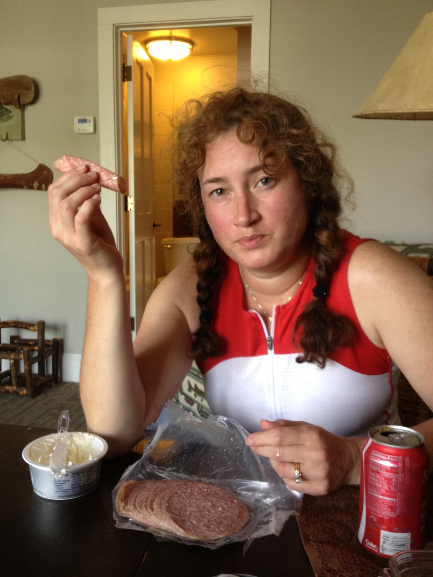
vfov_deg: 52.6
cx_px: 216
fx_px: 584
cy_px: 288
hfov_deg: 40.7
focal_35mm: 35
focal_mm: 4.28
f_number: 2.4
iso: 125
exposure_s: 1/20
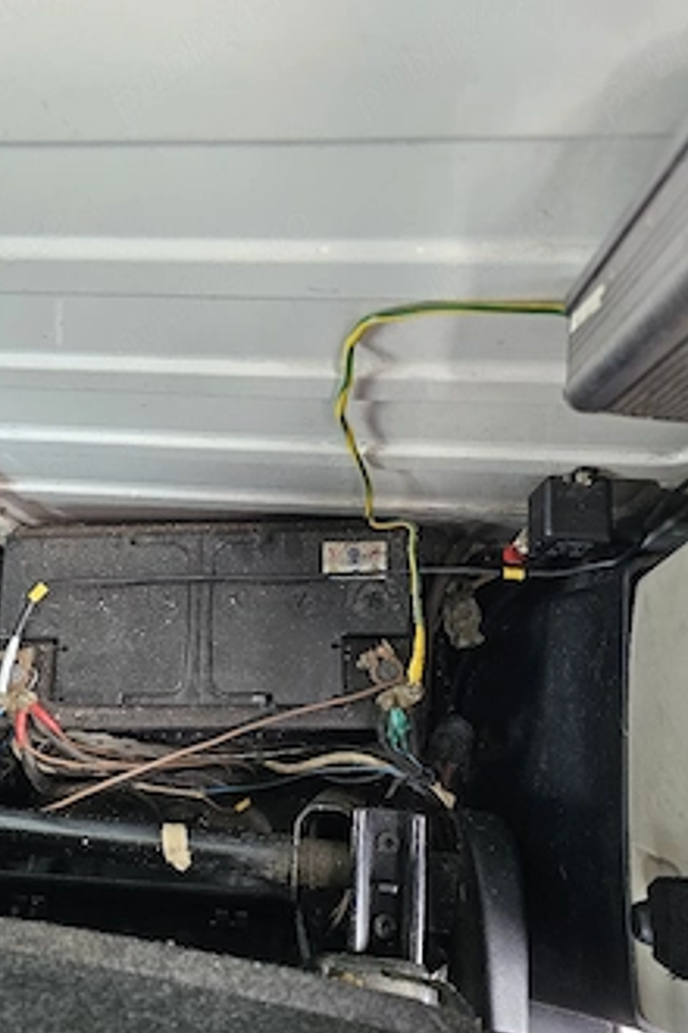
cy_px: 567
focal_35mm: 29
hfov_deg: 44.7
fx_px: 831
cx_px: 272
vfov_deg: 63.5
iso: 250
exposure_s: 1/143
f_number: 1.7
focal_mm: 6.3
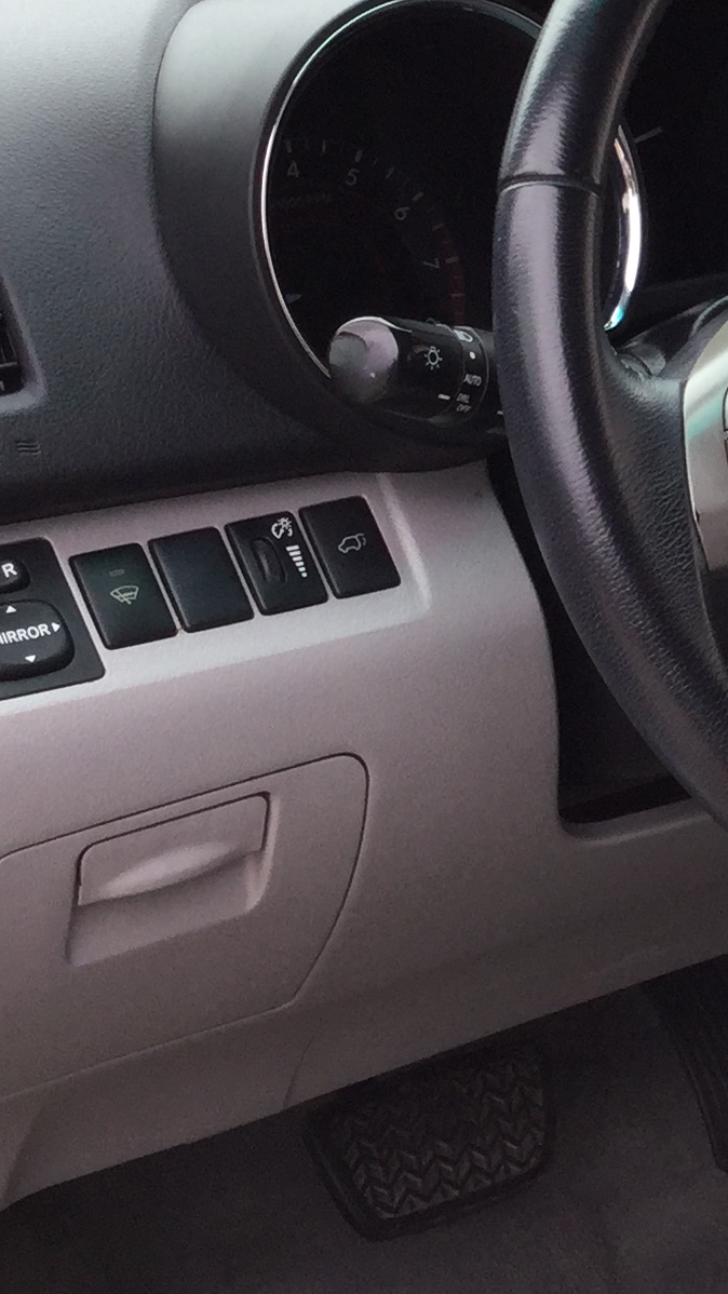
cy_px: 304
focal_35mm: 92
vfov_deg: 22.9
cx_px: 1078
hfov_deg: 12.5
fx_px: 3157
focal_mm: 3.3
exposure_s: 1/205
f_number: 2.4
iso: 25
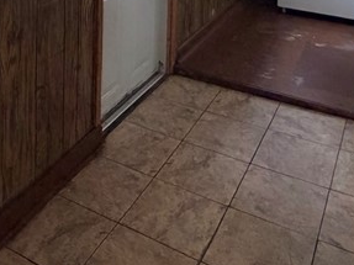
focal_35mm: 50
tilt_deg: -0.5
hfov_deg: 37.0
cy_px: -157
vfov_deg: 22.5
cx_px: 75
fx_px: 511
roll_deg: -1.0
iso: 250
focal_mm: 2.22
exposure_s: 1/120
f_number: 2.2
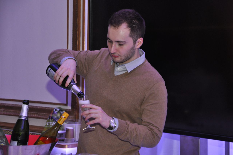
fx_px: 873
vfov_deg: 10.1
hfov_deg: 15.2
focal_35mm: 135
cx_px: 116
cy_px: 78
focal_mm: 90
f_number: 5.3
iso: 800
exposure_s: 1/60
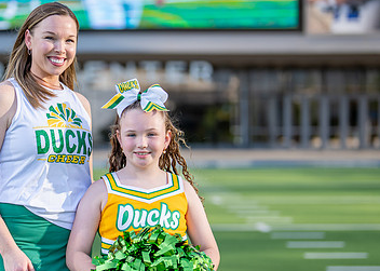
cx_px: 88
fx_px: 1035
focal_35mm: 96
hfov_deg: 20.6
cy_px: 172
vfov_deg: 14.9
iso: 100
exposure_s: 1/3200
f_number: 1.2
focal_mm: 50
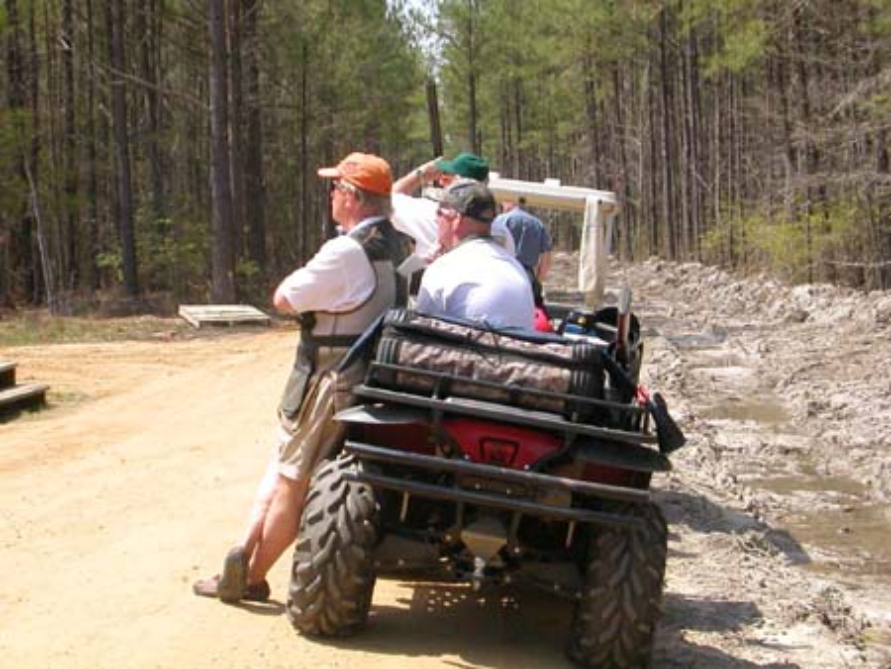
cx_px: 446
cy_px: 334
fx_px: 1880
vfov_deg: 20.2
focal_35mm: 73
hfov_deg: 26.7
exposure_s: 1/458
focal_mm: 11.1
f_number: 3.8
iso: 100
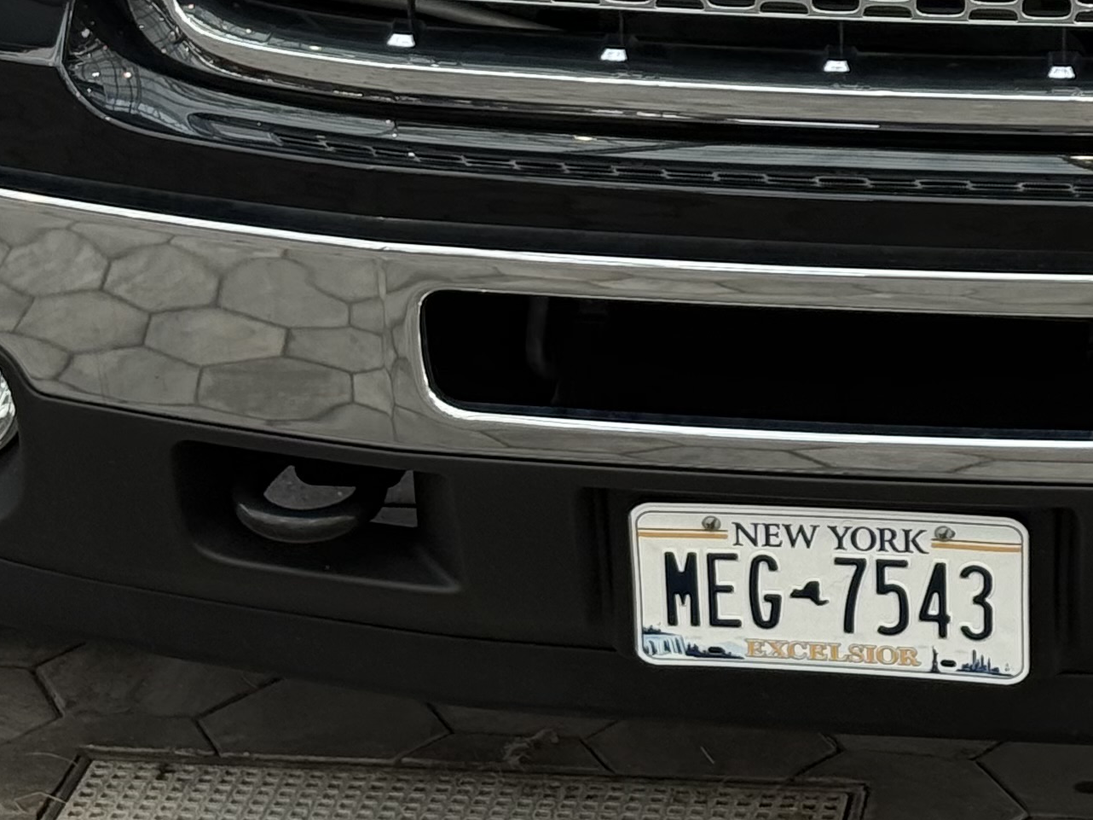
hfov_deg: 13.0
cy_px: -311
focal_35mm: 151
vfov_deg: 9.6
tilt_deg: -12.8
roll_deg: -1.1
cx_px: 1027
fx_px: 4767
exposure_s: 1/327
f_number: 1.78
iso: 100
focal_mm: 6.76
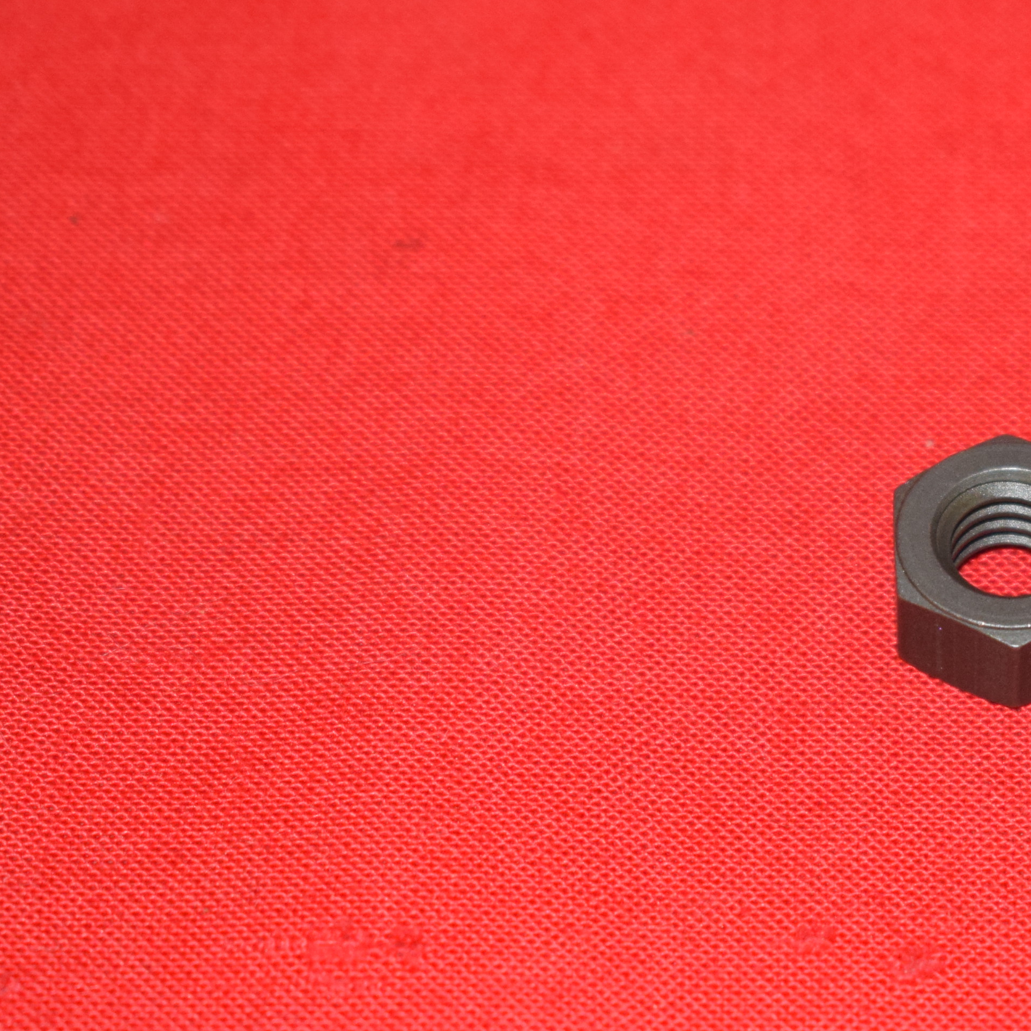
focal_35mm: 164
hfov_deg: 10.6
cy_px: 536
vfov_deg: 10.7
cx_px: 1052
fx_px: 5526
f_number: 5.6
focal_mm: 55
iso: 1250
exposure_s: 1/100
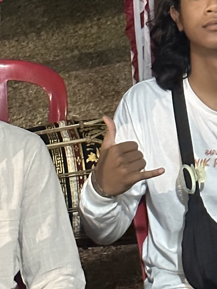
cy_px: -148
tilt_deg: -1.7
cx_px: 265
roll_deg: +1.9
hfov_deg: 6.9
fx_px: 1782
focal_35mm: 213
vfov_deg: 9.1
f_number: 1.78
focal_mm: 6.86
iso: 640
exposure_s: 1/20
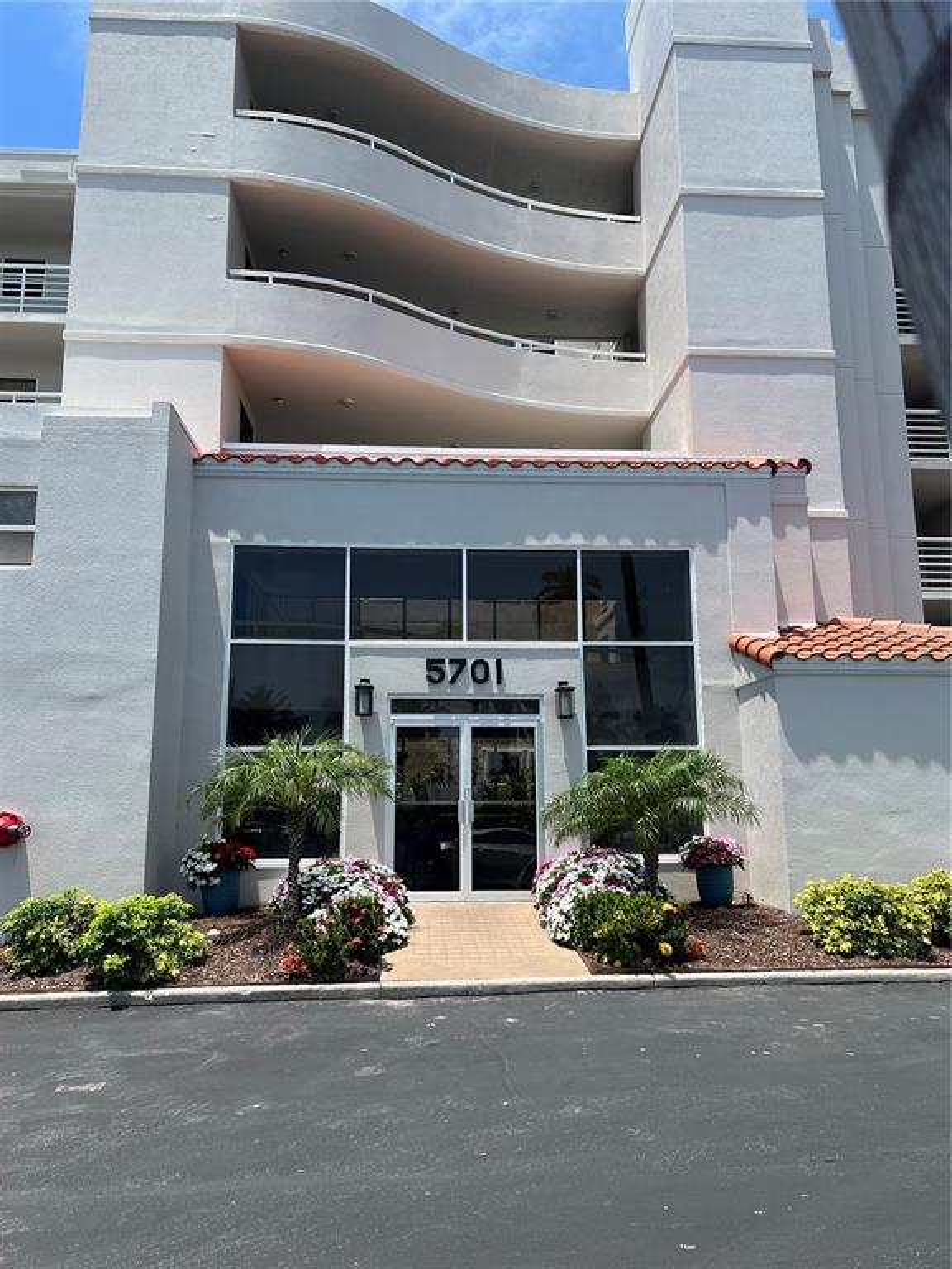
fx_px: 953
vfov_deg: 67.3
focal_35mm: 26
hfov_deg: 53.1
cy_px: 634
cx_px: 476
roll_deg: +0.6
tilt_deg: +9.9
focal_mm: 5.7
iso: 50
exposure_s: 1/2841
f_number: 1.5
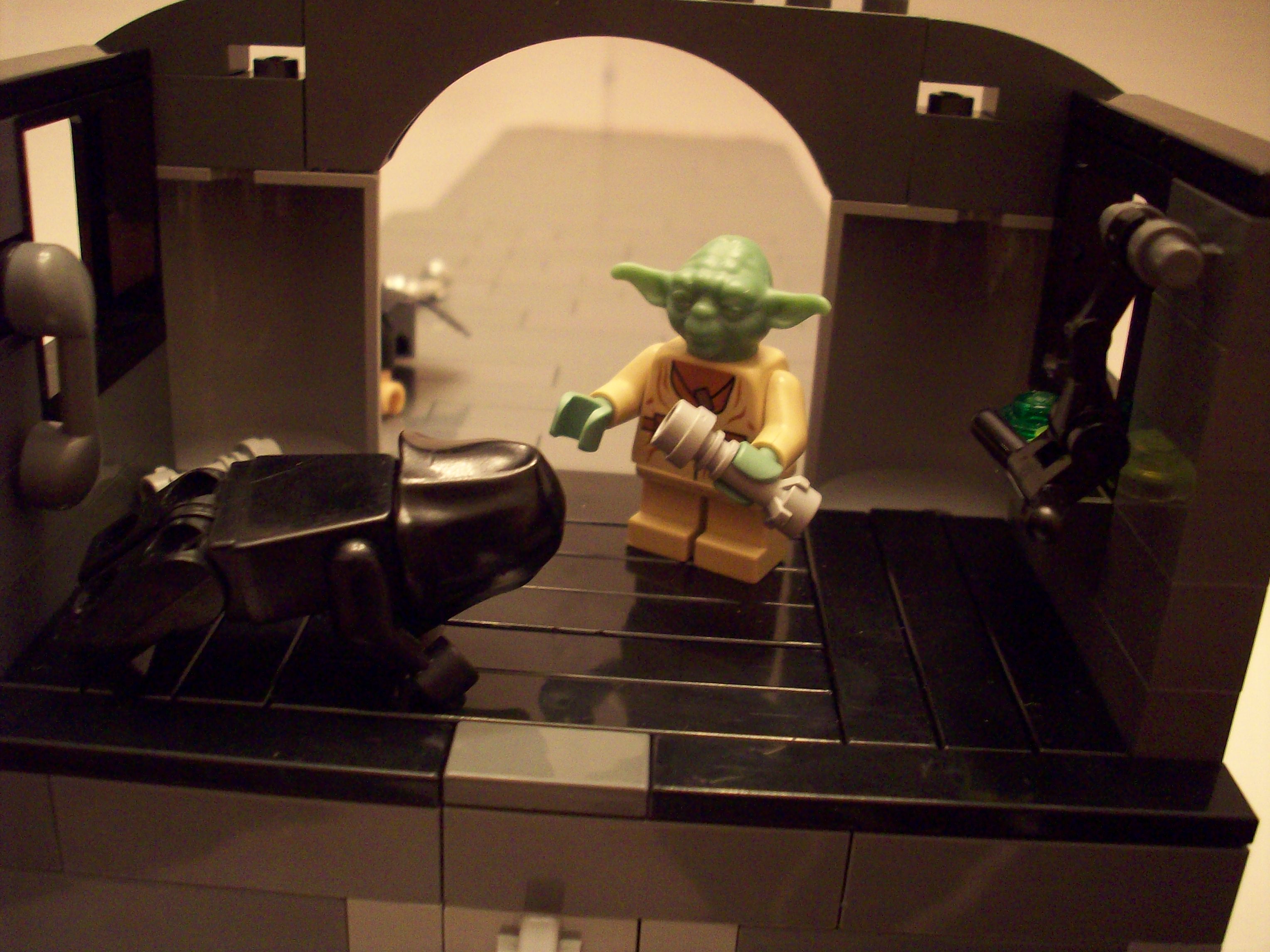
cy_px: 476
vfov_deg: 38.7
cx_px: 635
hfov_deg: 50.1
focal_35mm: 37
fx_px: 1357
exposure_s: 1/8
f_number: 2.8
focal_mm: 6.2
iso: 200
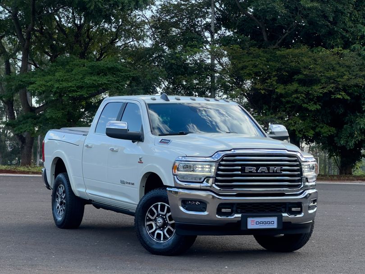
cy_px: 137
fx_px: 812
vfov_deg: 19.1
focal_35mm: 77
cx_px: 182
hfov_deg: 25.3
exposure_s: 1/184
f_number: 2.8
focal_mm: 9
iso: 25
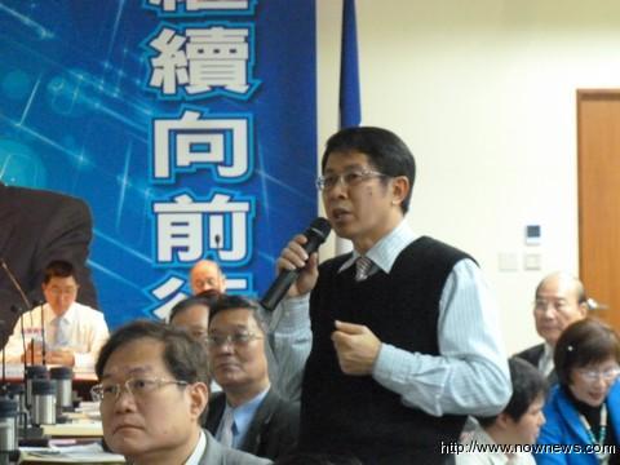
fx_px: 2454
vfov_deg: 10.8
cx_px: 310
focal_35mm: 137
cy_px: 232
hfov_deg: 14.4
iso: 1250
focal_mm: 22.5
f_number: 4.5
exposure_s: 1/15
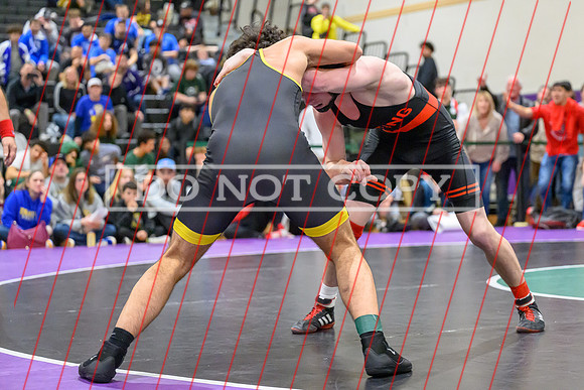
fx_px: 1369
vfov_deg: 16.2
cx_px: 346
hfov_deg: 24.1
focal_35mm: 84
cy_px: 162
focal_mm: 70
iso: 16000
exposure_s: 1/800
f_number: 2.8
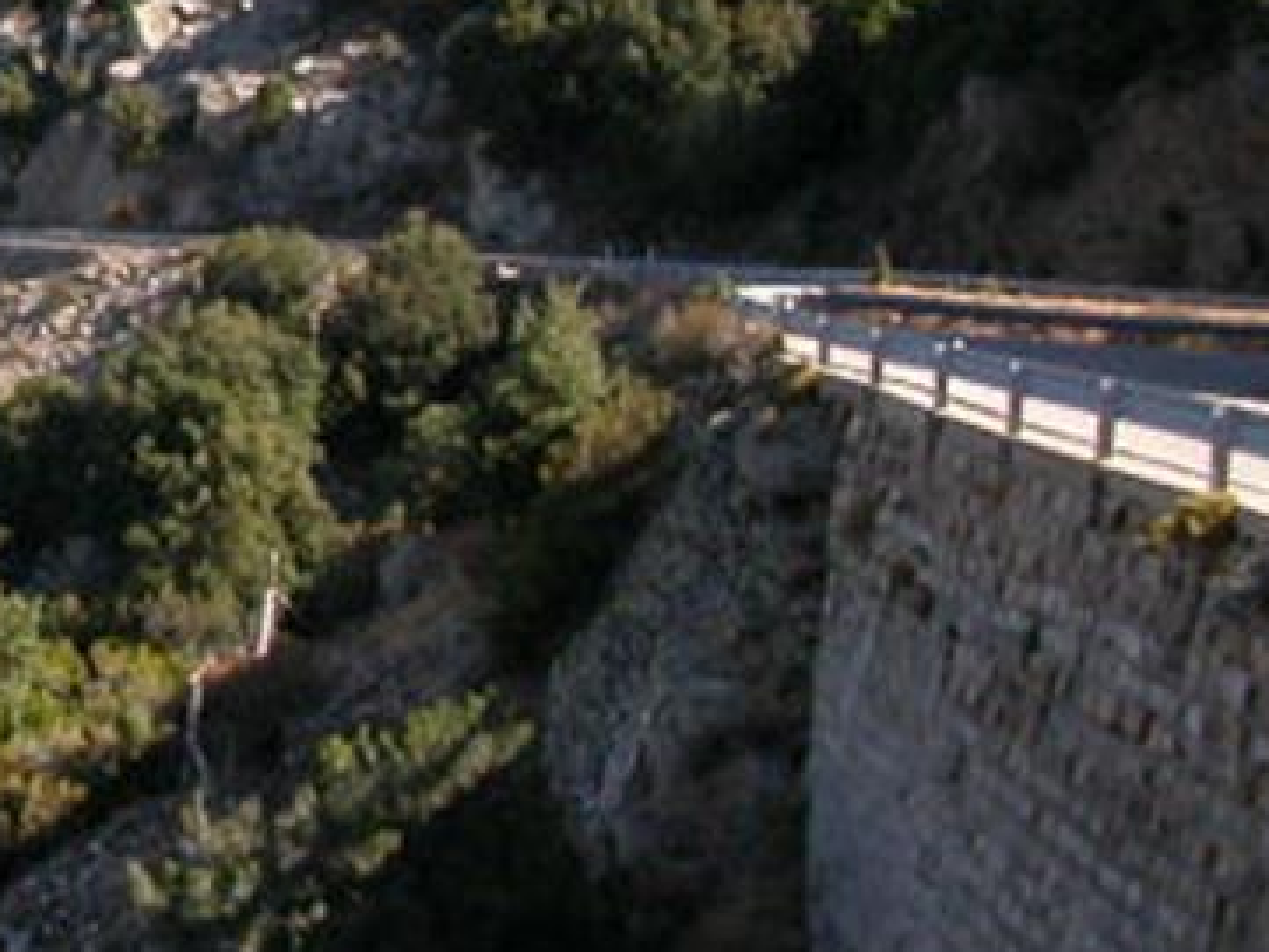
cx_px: -492
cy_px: 295
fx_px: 3851
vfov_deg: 14.1
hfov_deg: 17.3
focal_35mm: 105
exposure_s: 1/308
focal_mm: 5.6
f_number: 4.5
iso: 100
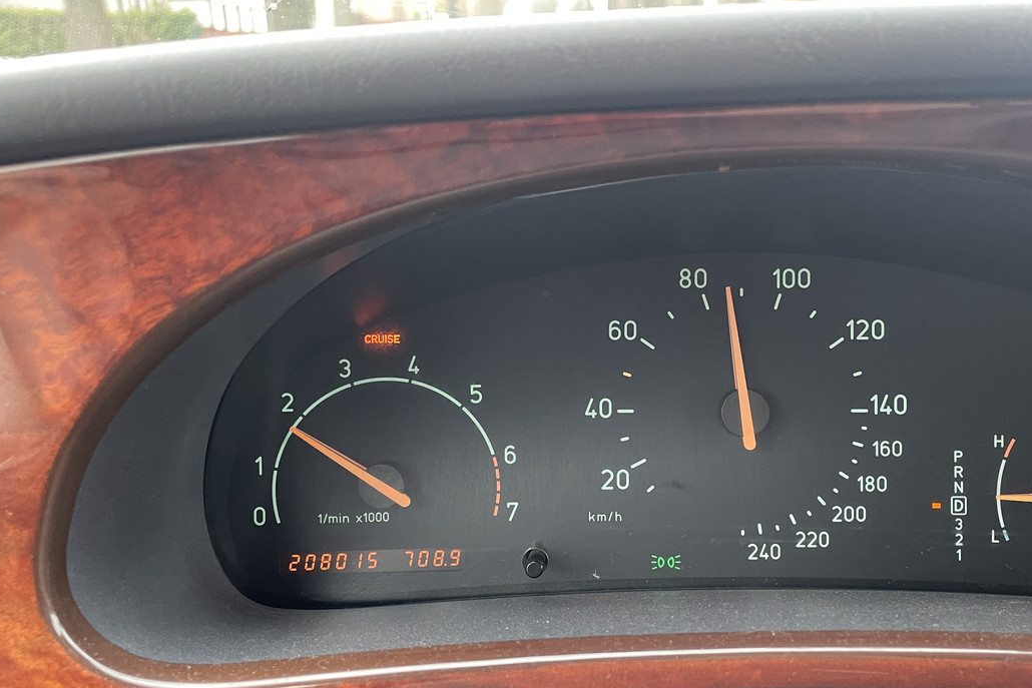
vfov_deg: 46.4
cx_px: 519
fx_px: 803
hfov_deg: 65.5
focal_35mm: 28
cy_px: 311
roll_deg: +0.1
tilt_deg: -18.8
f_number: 1.6
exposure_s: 1/60
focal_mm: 4.2
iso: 200
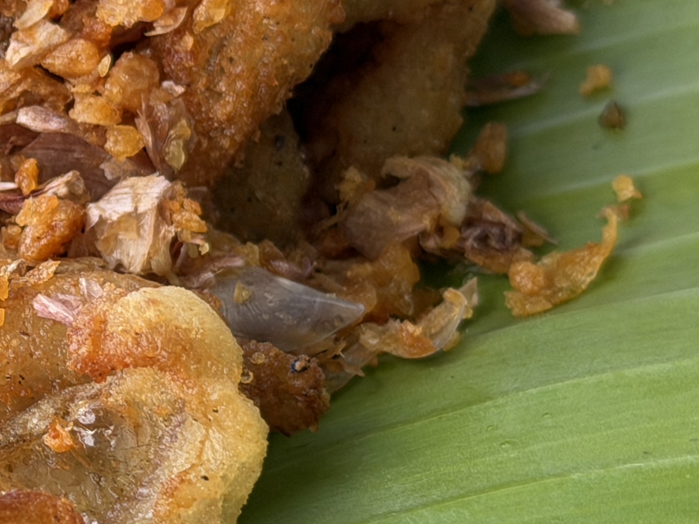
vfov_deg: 9.0
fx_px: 3312
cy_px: 198
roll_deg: -0.8
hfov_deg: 11.7
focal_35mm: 164
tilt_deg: -38.2
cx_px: -233
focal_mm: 6.76
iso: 64
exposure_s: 1/121
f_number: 1.78
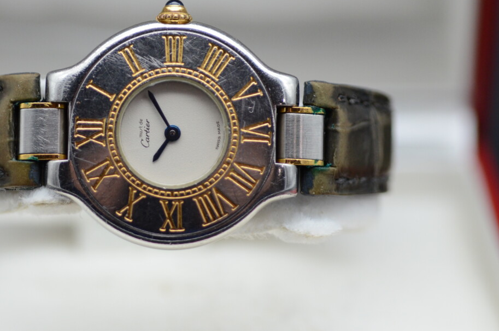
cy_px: 158
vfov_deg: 9.9
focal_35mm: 138
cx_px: 164
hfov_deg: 14.9
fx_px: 1909
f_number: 3.2
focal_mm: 60
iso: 800
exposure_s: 1/640
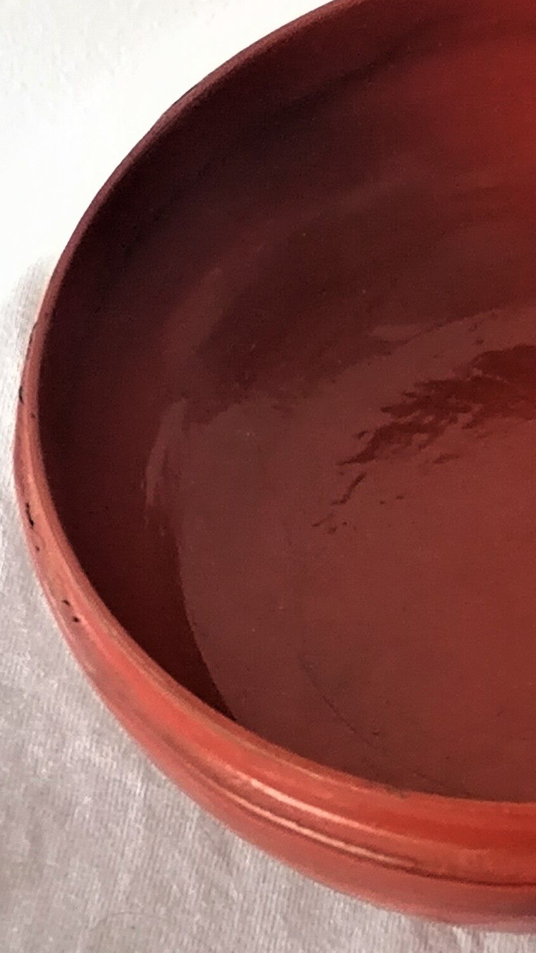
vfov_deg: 16.4
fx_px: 3210
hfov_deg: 9.5
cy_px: 1038
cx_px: 554
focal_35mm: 127
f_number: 1.8
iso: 250
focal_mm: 5.4
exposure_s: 1/33.3
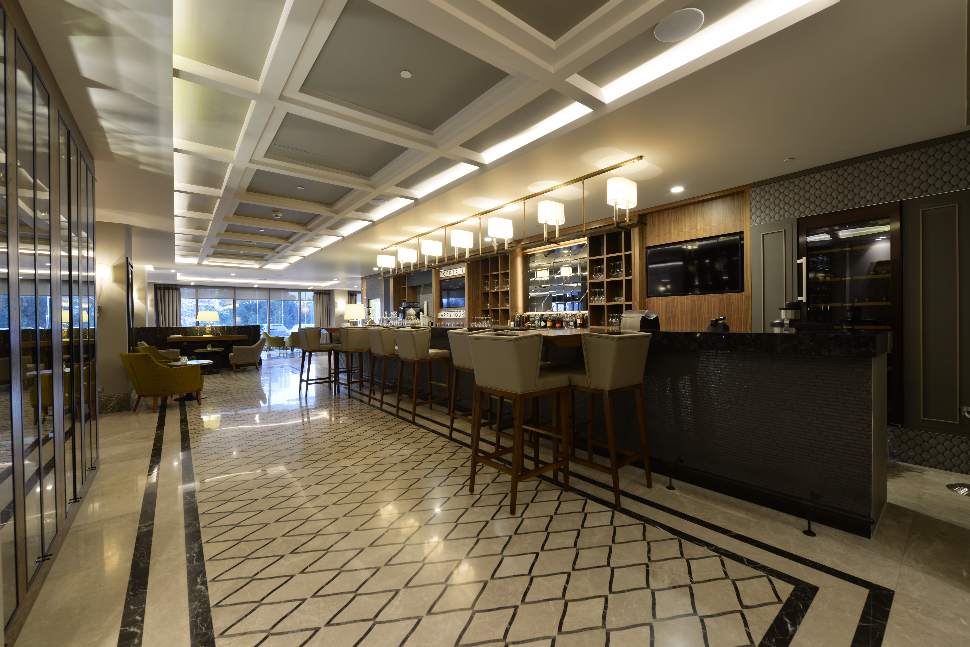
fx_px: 377
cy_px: 324
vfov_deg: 81.2
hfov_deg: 104.2
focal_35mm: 14
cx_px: 485
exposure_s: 1.6
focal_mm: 14
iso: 100
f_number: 9
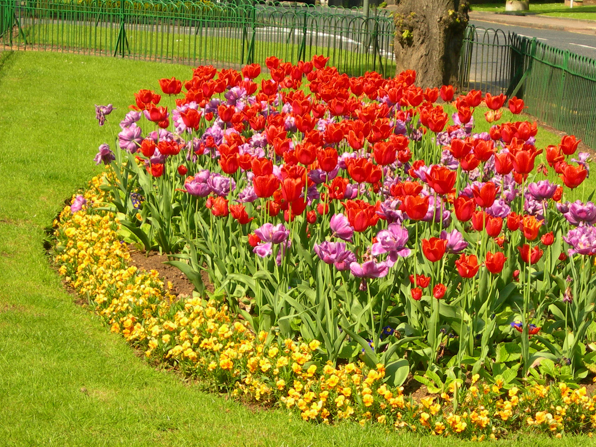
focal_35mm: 138
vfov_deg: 10.7
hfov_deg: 14.3
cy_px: 289
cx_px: 389
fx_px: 2375
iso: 50
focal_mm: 21.3
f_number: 4.6
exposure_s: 1/228
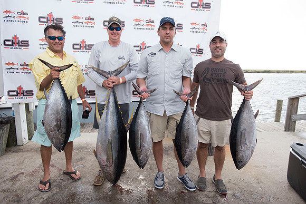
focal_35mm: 24
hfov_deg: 73.7
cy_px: 102
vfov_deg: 53.2
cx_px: 153
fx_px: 204
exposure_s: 1/400
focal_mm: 24
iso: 250
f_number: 4.5
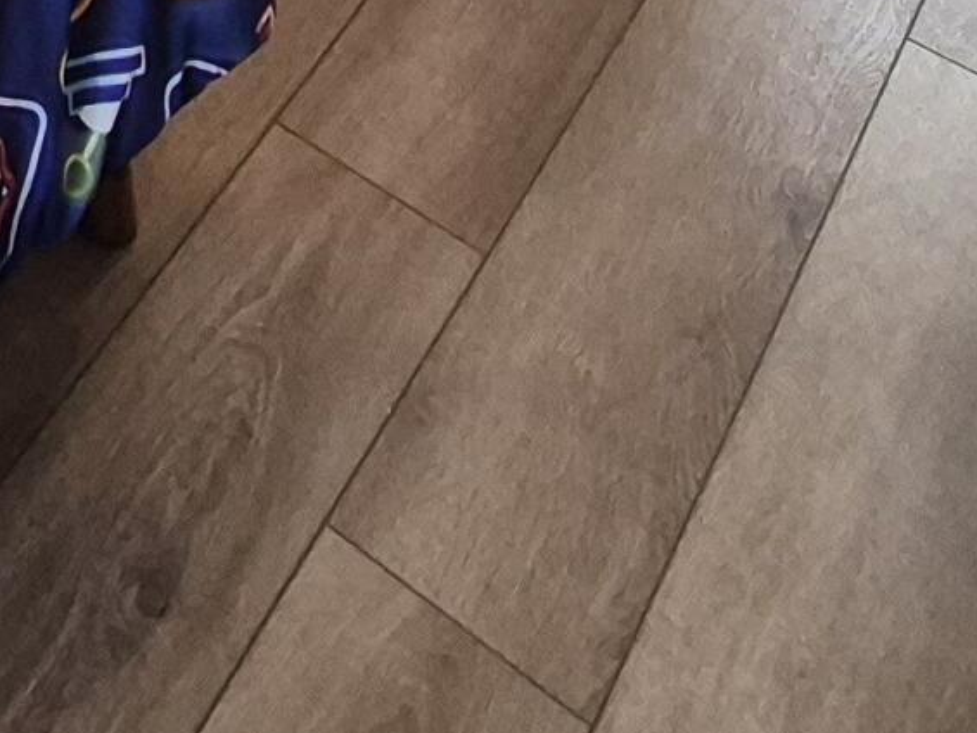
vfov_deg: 14.3
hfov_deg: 22.1
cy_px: -1030
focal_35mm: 69
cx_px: -574
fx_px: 1948
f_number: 2.2
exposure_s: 1/60
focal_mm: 1.74
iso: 160
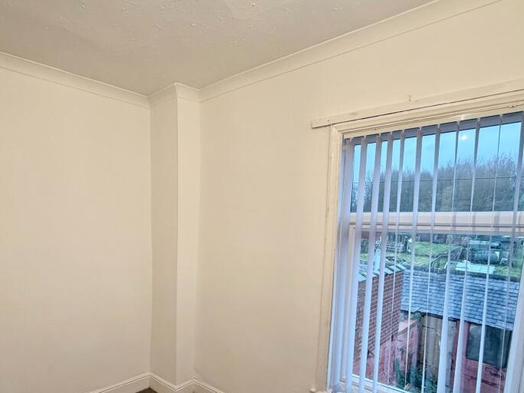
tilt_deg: -7.8
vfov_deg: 62.1
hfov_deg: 77.3
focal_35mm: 21
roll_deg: +0.1
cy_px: 257
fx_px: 318
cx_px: 189
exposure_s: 1/100
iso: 250
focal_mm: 2.22
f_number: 2.2
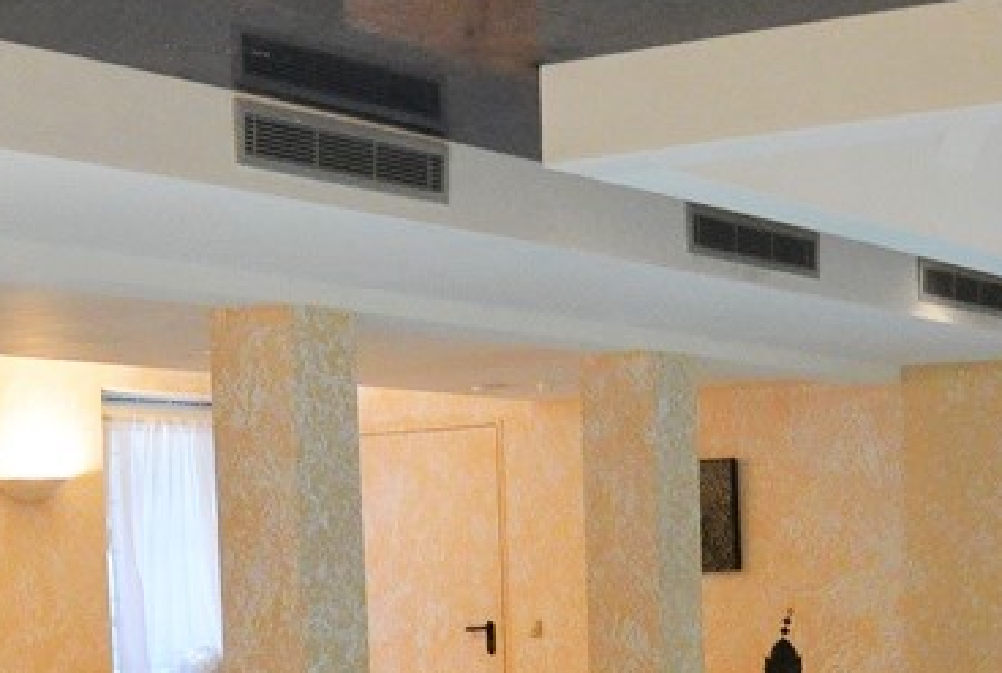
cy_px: 936
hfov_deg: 23.6
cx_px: 743
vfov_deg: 15.2
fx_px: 2371
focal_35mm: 85
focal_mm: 11
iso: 800
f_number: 3.5
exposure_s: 1/50
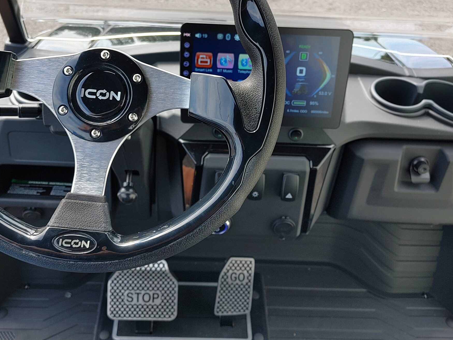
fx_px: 497
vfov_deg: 37.3
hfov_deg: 48.9
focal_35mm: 38
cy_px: 115
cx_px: 203
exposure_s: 1/298
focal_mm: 4.81
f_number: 1.8
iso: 50
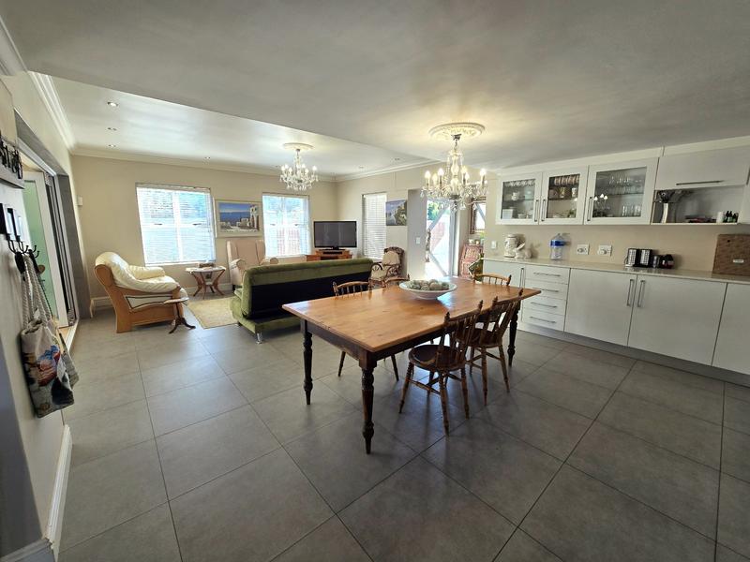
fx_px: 282
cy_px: 281
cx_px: 375
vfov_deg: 89.9
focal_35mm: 13
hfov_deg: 106.2
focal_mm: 2.2
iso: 50
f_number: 2.2
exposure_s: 1/101
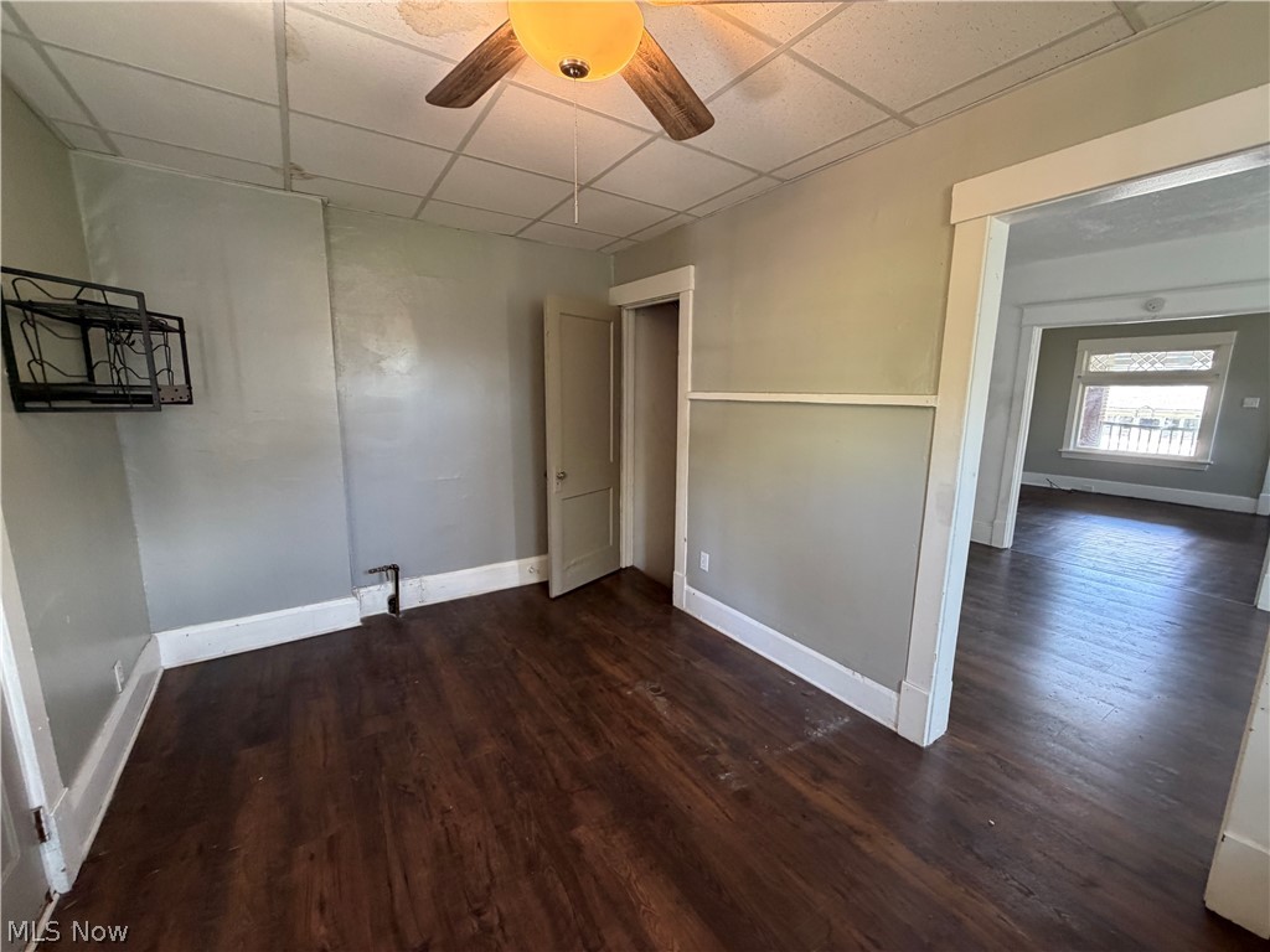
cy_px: 476
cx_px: 635
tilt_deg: -9.8
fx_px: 514
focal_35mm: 14
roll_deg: -0.6
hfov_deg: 102.1
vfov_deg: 85.7
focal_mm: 2.22
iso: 320
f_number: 2.2
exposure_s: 1/60
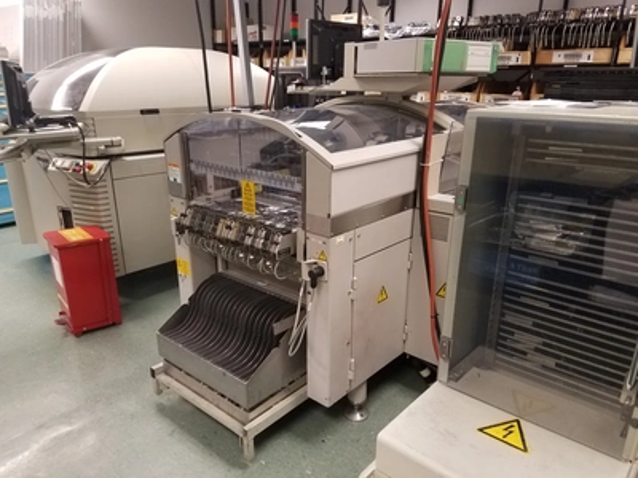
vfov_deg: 53.1
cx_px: 319
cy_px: 239
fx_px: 479
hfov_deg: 67.3
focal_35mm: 26
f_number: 1.7
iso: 160
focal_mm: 4.2
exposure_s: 1/30
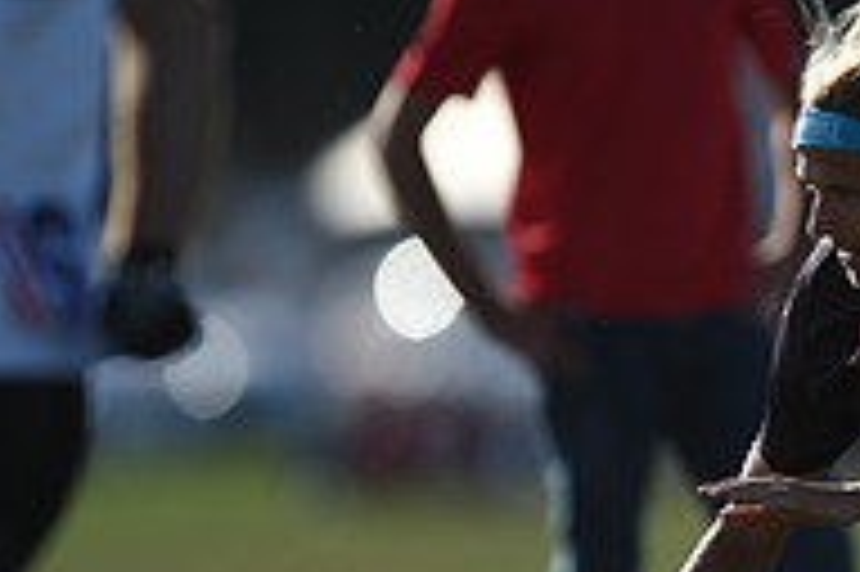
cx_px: 1121
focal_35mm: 1214
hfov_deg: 1.7
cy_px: 358
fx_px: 28976
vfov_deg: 1.1
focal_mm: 400
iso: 100
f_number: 2.8
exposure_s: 1/2000
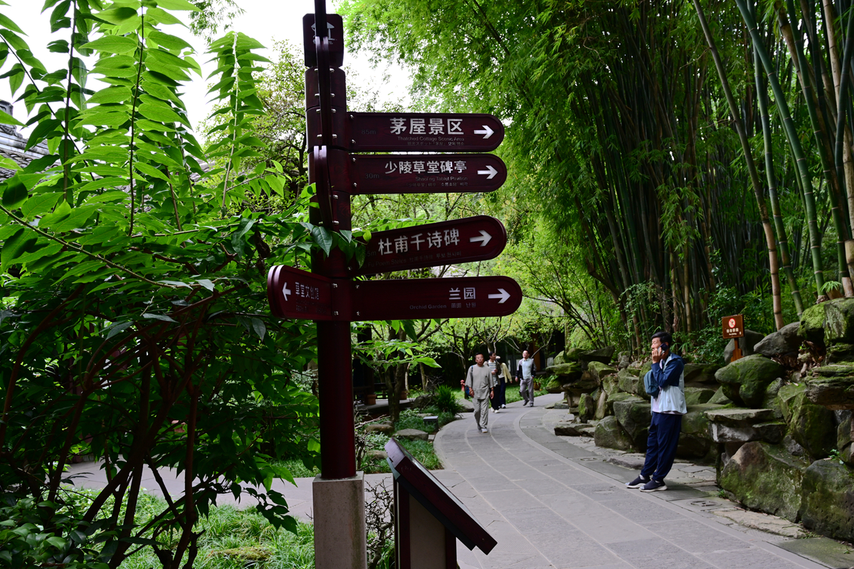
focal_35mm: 30
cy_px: 284
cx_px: 427
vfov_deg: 44.3
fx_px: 700
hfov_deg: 62.8
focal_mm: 29.5
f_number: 8
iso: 200
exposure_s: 1/40
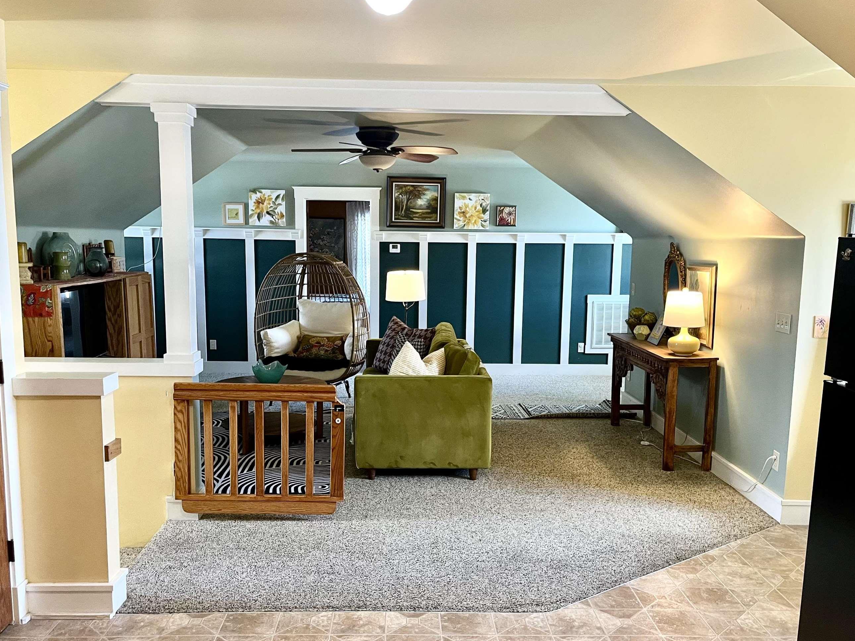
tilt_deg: -8.1
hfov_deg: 58.4
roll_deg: -1.1
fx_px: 766
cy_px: 354
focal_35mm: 31
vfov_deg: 45.4
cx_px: 424
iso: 160
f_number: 1.6
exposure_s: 1/60
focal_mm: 5.1
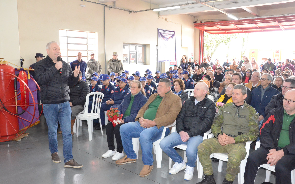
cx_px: 148
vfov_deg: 21.0
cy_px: 89
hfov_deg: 33.0
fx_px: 498
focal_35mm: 62
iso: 6400
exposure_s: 1/125
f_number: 8
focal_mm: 40
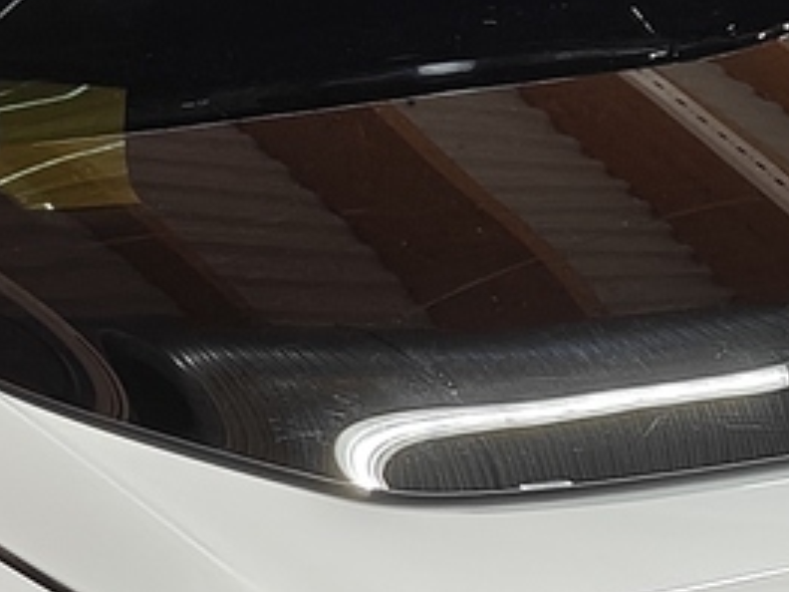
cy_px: 1100
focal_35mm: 169
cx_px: -362
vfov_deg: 8.4
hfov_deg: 11.3
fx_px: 3852
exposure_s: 1/50
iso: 64
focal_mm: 5.59
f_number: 1.8
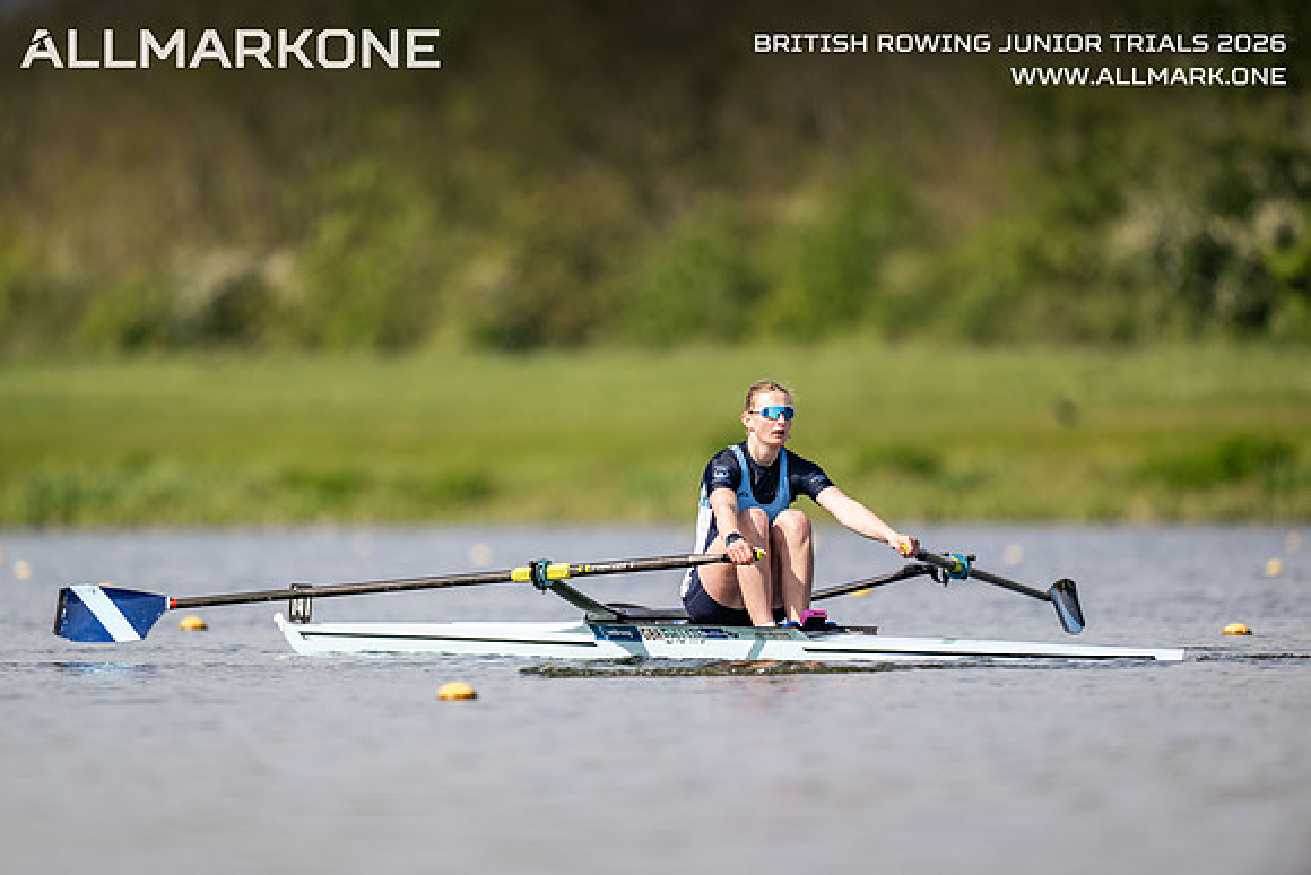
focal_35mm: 600
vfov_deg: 2.3
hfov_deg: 3.4
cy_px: 438
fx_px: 21854
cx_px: 656
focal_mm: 600
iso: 280
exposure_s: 1/2500
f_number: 4
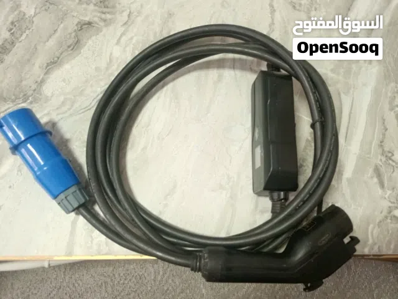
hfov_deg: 69.4
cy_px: 150
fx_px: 287
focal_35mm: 25
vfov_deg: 54.9
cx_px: 199
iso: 1558
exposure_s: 1/33.3
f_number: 1.79
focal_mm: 4.69
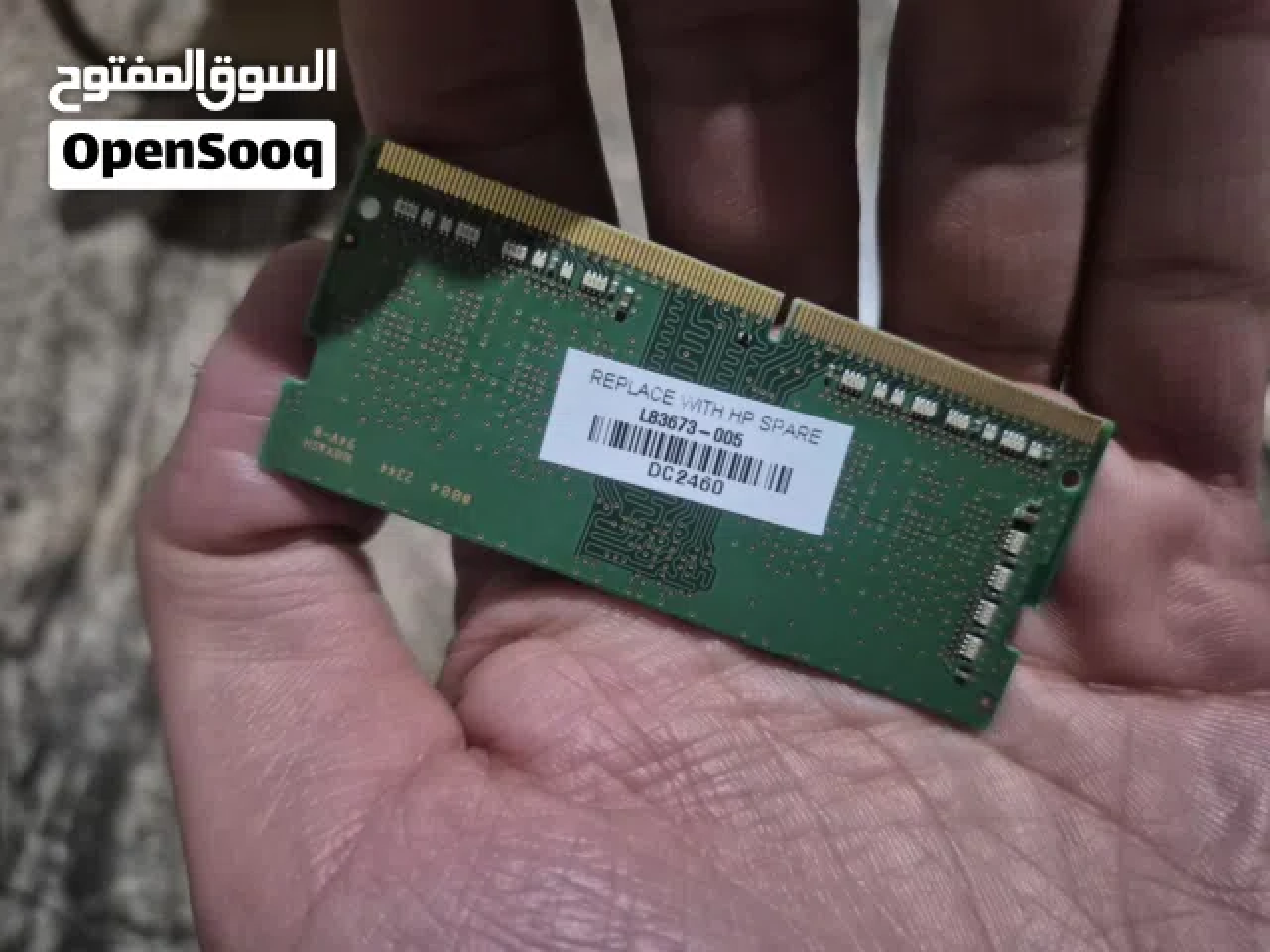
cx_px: 635
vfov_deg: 58.9
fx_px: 844
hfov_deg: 73.9
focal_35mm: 23
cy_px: 476
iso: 1600
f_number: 1.8
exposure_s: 1/50
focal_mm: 5.4
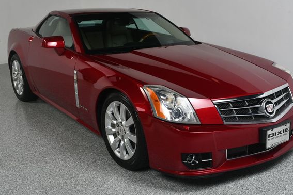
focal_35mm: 44
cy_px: 91
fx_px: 358
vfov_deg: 30.5
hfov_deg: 44.5
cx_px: 157
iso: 100
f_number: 13
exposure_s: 1/160
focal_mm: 26
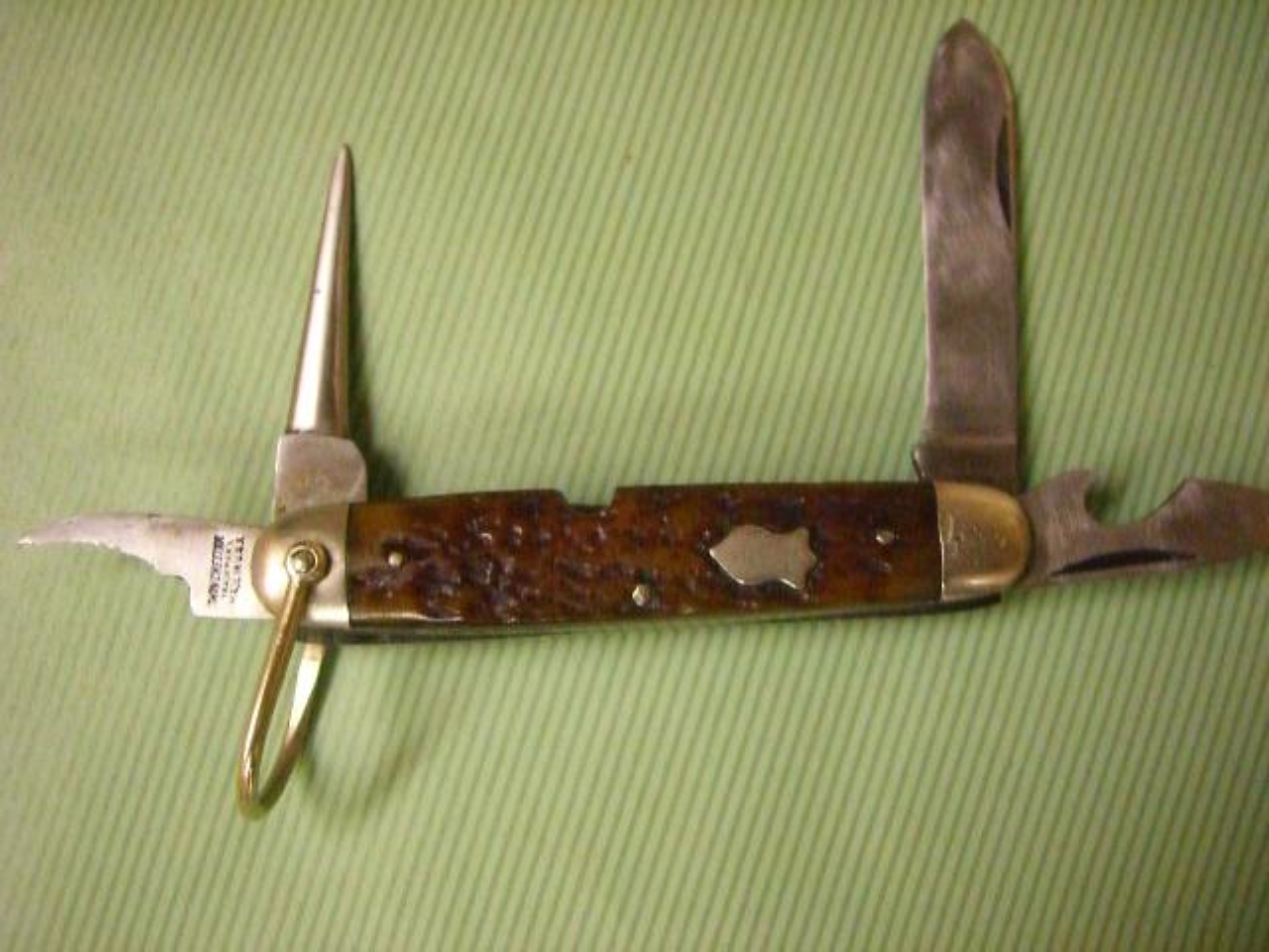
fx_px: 1393
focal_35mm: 38
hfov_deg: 49.0
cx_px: 634
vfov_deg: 37.7
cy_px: 476
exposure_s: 1/60
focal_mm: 6.2
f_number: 2.7
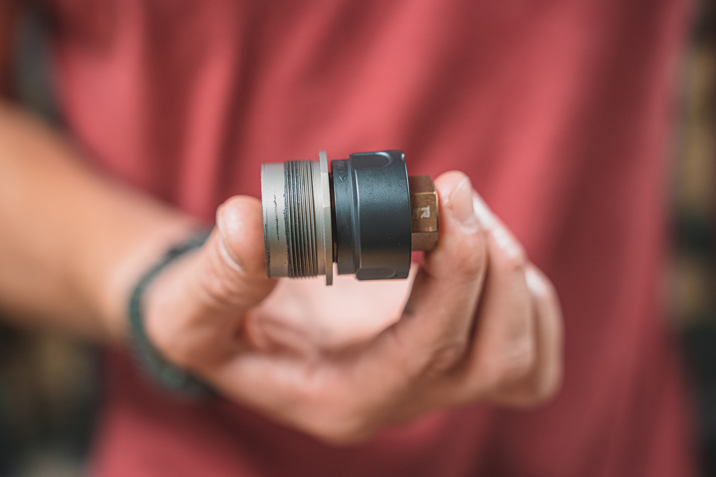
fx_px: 994
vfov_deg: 27.0
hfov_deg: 39.6
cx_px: 358
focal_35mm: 50
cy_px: 238
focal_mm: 50
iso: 1000
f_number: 2.8
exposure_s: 1/100
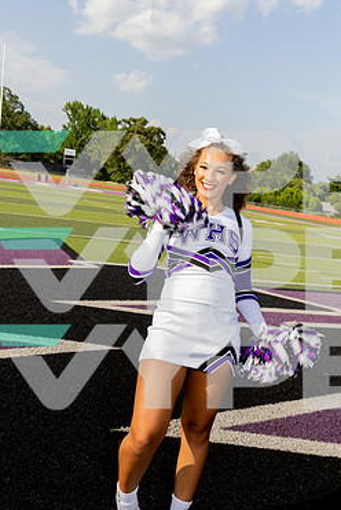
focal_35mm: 40
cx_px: 194
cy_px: 271
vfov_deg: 48.4
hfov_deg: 33.4
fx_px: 567
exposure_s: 1/250
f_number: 6.3
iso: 100
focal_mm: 33
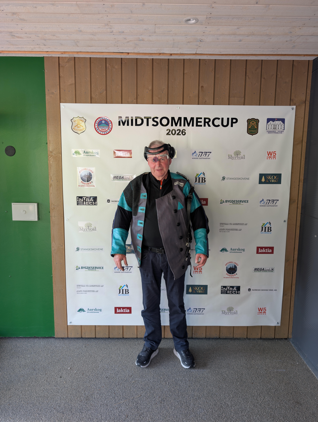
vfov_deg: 71.5
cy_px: 211
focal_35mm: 24
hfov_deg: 56.9
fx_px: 293
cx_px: 159
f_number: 1.68
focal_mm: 6.9
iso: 50
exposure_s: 1/45.1
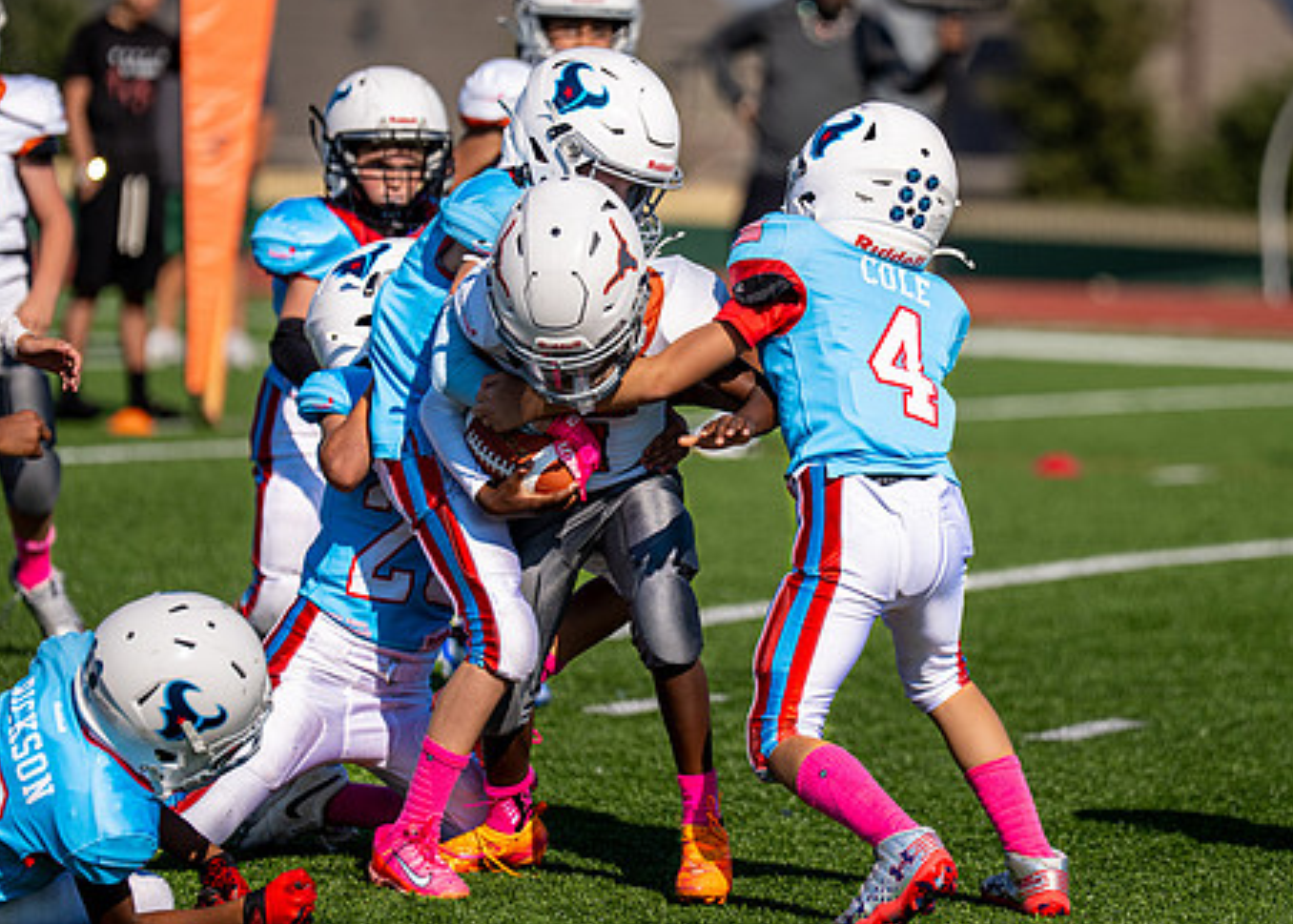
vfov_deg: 5.3
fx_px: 9953
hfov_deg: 7.4
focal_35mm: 271
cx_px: 737
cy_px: 371
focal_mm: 180
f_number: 2.8
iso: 100
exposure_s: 1/3200
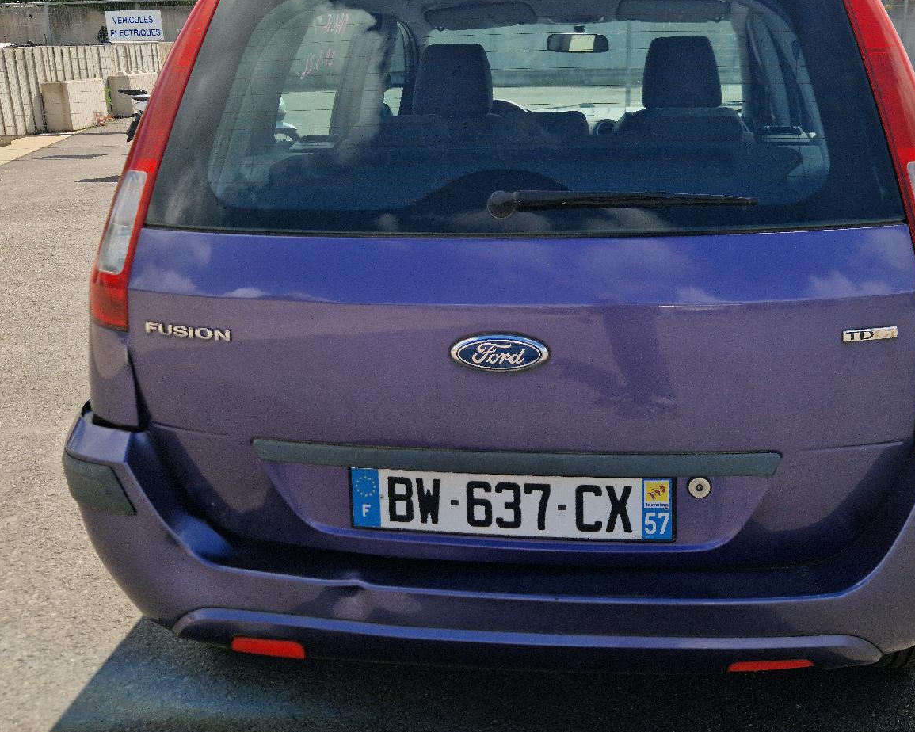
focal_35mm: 35
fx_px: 948
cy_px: 277
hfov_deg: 51.4
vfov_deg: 41.9
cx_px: 520
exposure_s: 1/2000
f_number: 1.8
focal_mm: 5.4
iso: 50
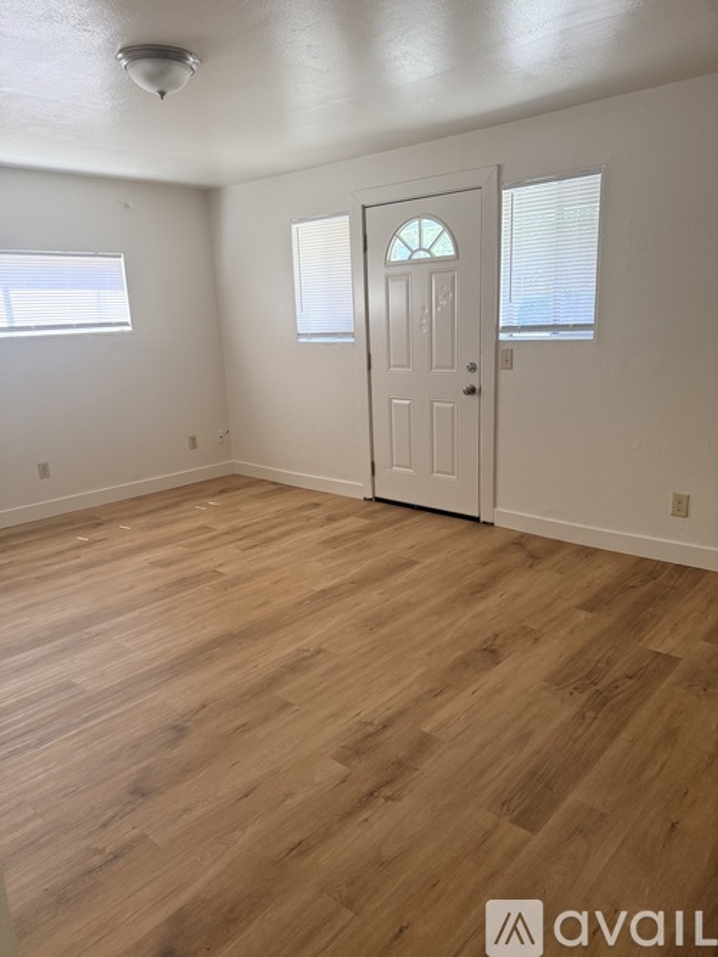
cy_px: 478
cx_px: 359
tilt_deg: -13.8
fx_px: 664
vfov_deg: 71.6
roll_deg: +1.7
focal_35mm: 24
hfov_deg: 56.8
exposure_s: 1/194
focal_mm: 6.76
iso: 200
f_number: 1.78
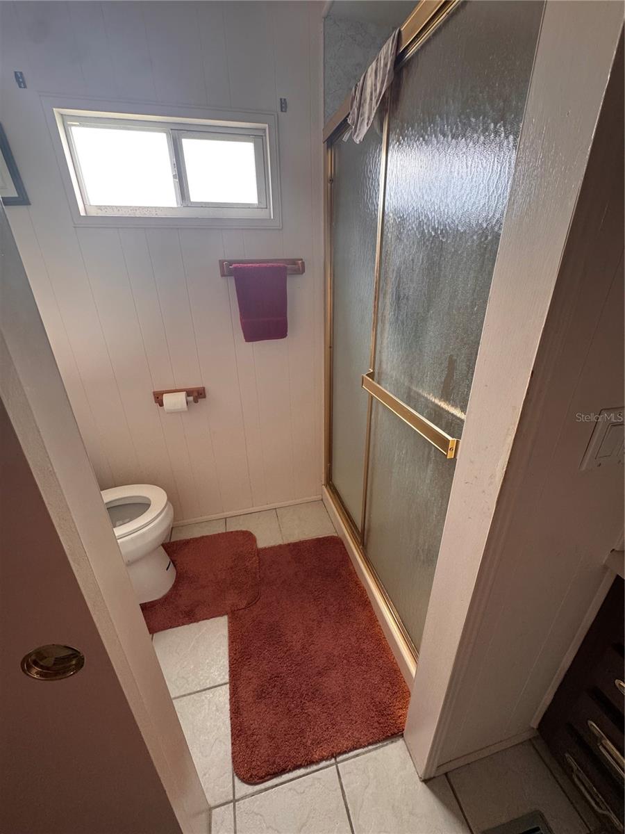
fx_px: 337
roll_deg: +1.9
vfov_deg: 102.1
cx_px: 312
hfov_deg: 85.7
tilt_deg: -25.4
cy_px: 417
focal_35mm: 14
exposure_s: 1/99
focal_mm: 2.22
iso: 250
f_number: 2.2
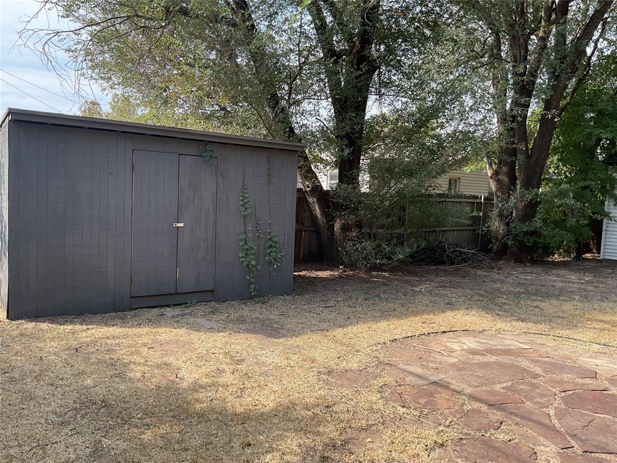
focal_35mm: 29
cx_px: 308
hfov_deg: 61.7
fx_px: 517
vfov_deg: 48.2
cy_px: 232
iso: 16
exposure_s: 1/419
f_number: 1.8
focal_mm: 3
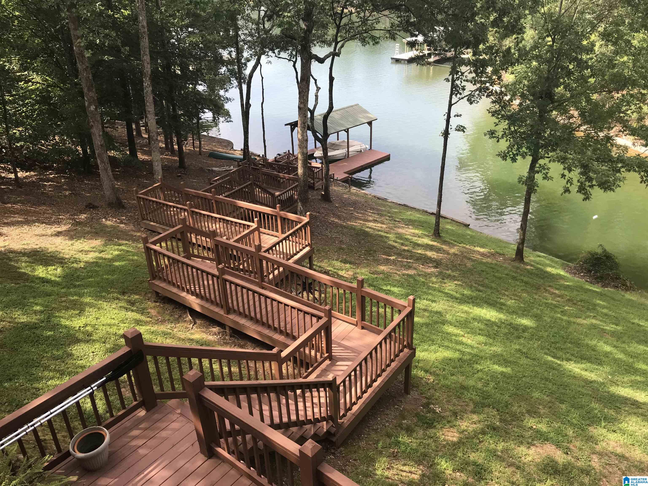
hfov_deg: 63.4
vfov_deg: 49.7
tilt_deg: -28.0
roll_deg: +1.3
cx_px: 324
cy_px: 243
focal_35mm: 28
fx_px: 524
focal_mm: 3.99
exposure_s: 1/424
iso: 20
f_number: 1.8
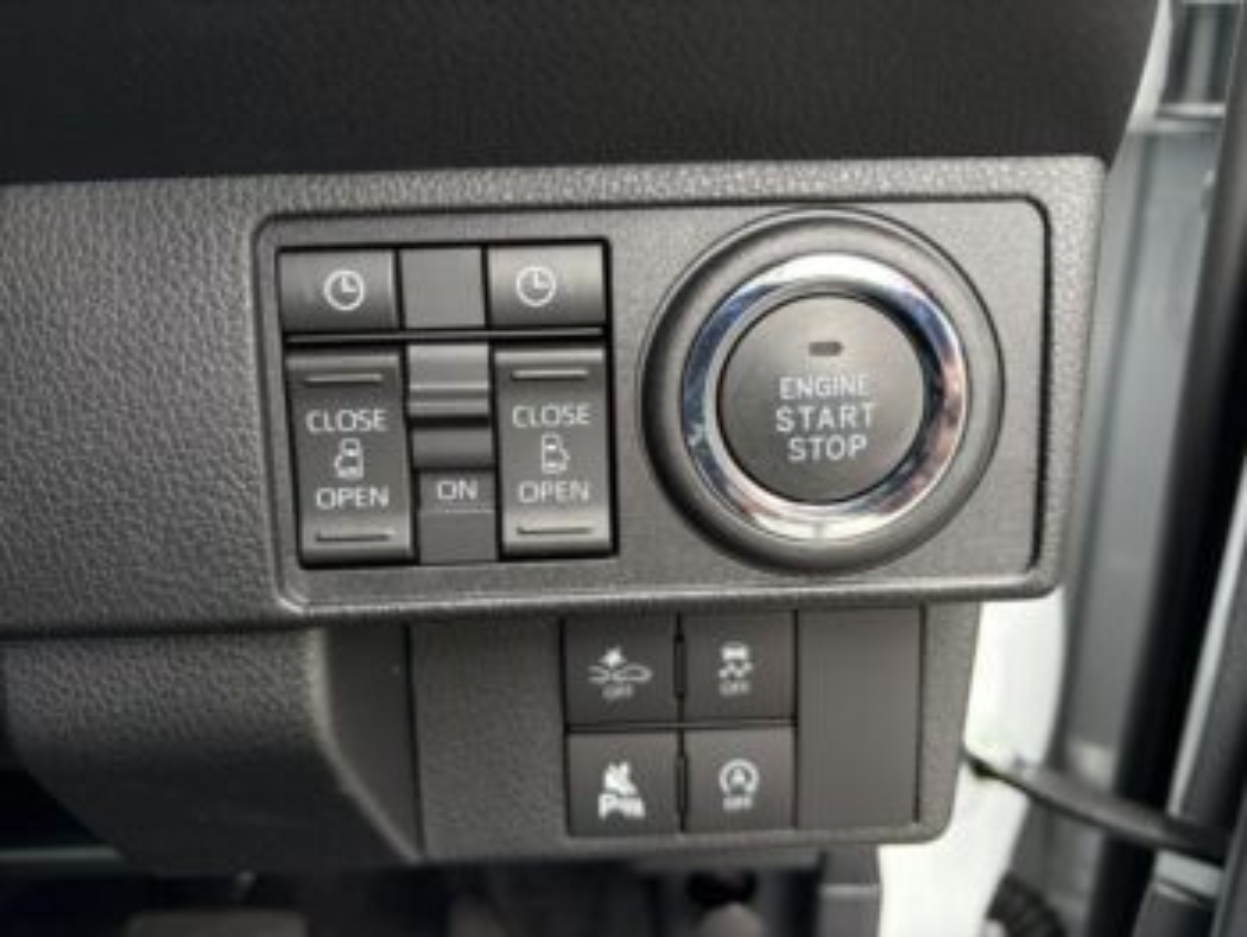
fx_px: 937
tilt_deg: -22.4
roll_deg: +2.6
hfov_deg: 67.3
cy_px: 468
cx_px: 624
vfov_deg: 53.1
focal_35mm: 26
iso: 125
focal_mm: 5.96
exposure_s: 1/86
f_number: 1.6
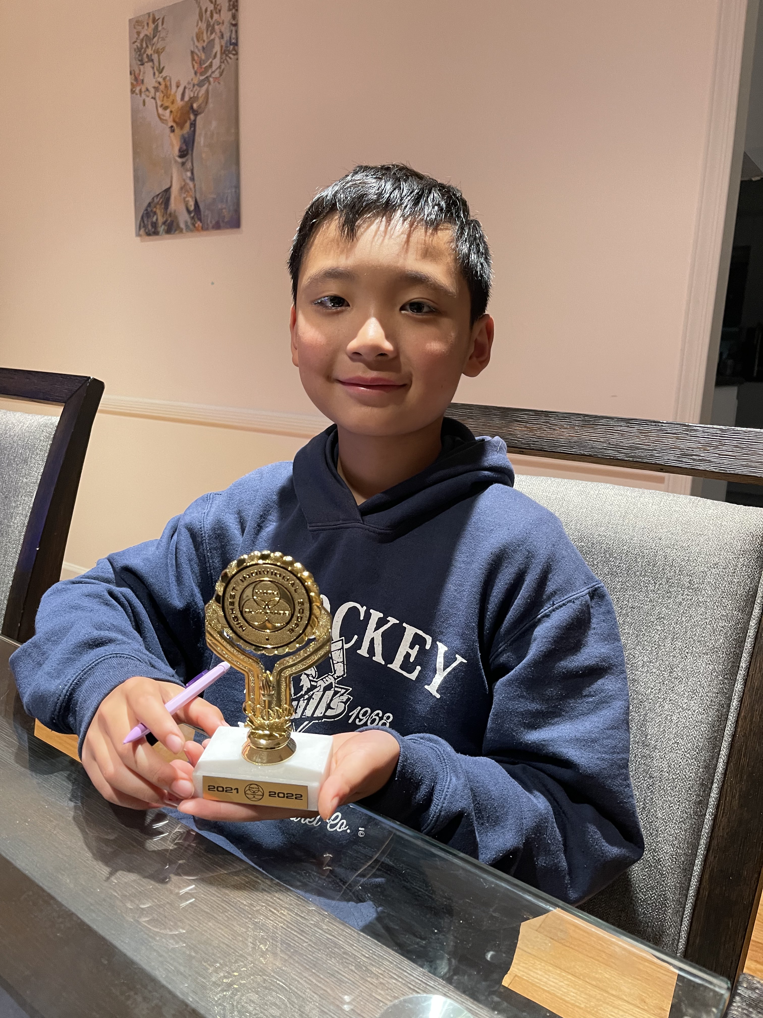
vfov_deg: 67.3
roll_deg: -3.2
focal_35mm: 26
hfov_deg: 53.1
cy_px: 509
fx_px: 764
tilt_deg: -13.7
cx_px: 382
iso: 320
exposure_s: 1/60
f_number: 1.6
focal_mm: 5.1
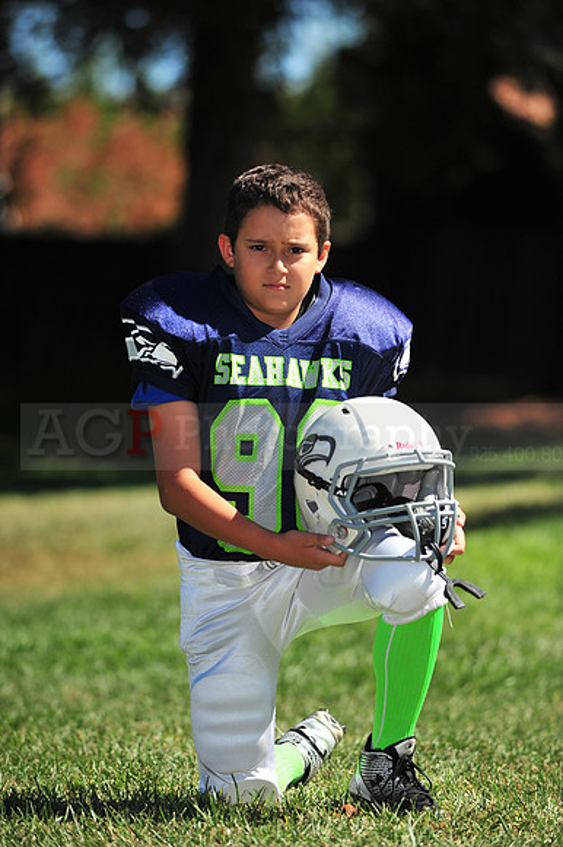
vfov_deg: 10.3
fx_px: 4697
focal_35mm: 200
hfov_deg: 6.9
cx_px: 282
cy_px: 424
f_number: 4.5
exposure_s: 1/4000
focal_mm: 200
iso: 400
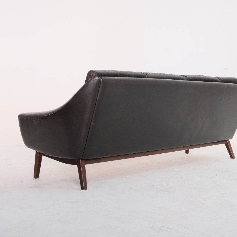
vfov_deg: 35.4
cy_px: 118
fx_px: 372
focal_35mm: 48
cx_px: 122
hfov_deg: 35.4
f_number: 4
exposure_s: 1/38
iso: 1250
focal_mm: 24.7
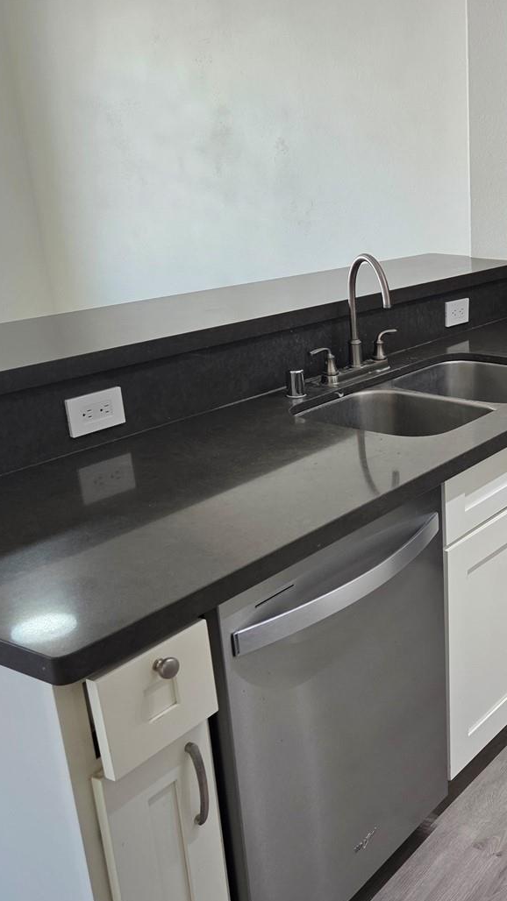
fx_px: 932
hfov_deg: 28.0
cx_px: 542
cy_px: 521
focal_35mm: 39
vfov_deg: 51.4
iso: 125
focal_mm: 5.4
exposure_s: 1/120
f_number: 1.8
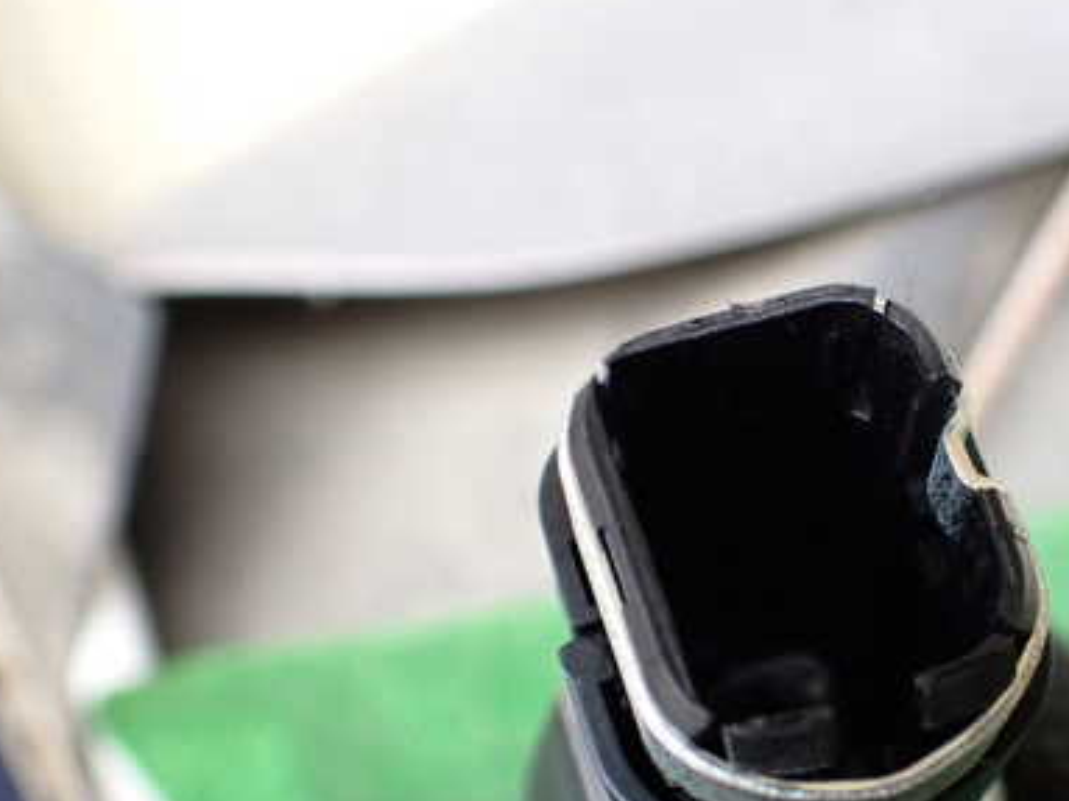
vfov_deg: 30.7
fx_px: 1451
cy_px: 525
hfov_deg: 39.4
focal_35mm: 47
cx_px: 795
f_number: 2.3
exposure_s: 1/125
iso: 200
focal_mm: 5.4
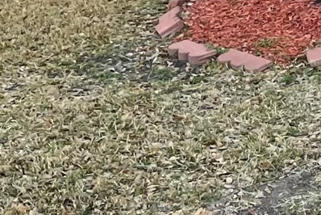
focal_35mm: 139
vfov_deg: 9.1
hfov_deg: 11.5
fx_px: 1240
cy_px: -253
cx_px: 822
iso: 32
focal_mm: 4.2
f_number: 1.6
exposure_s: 1/407
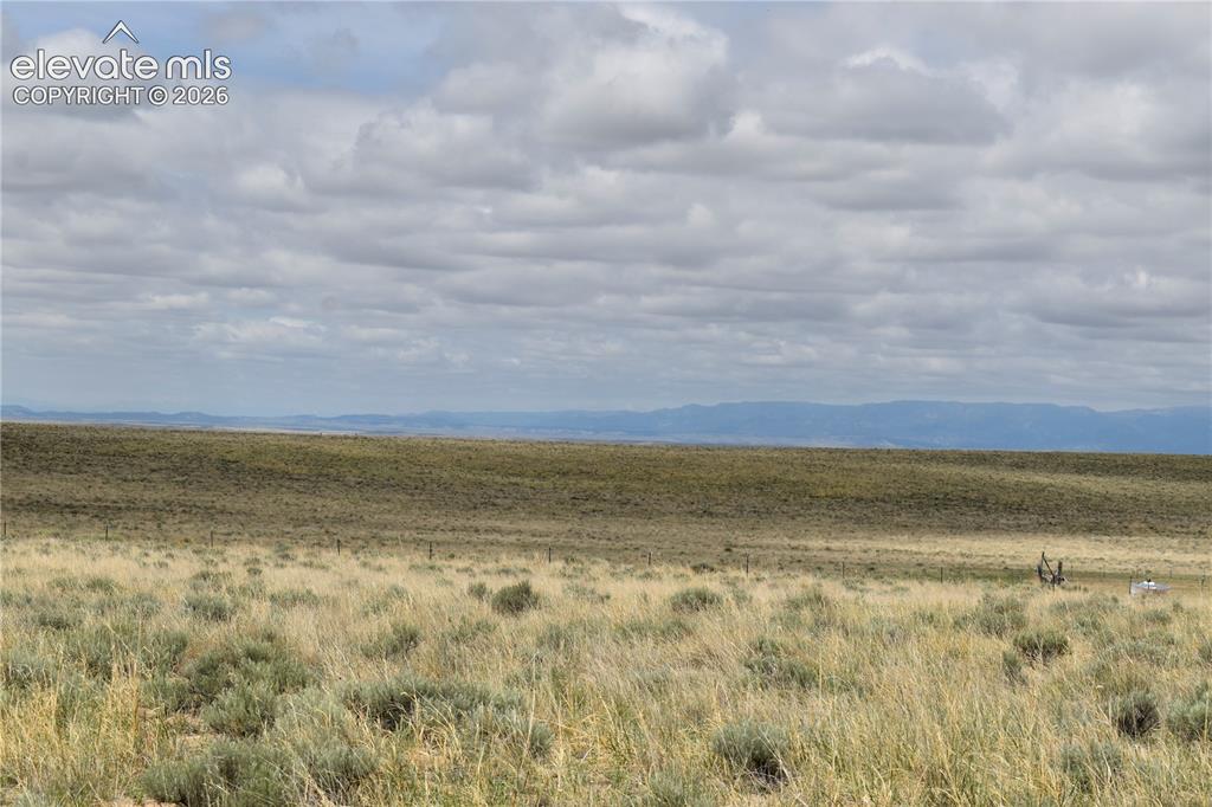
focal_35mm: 75
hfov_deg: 27.0
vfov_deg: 18.2
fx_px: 2524
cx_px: 606
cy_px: 404
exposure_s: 1/400
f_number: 10
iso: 100
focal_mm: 50
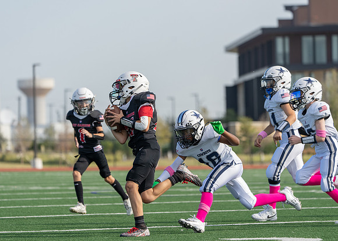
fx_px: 2514
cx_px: 169
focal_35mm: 262
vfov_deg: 5.5
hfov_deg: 7.7
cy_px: 120
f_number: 5.6
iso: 500
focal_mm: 250
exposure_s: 1/1250
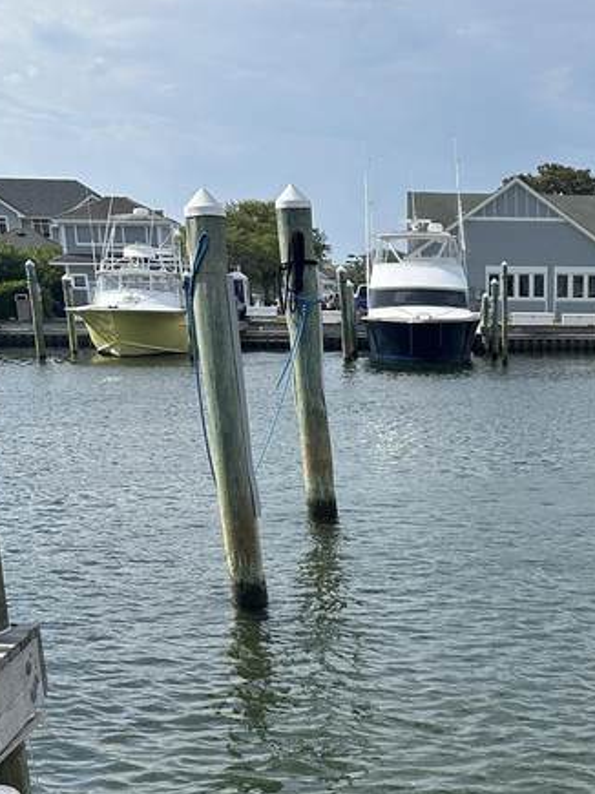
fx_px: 1215
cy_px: 739
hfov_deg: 26.5
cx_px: 544
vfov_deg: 33.9
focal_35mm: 53
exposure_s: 1/5000
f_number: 1.78
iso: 80
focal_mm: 6.86
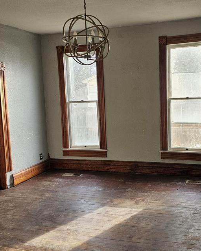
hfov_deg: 40.6
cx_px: 136
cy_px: 122
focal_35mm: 36
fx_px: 268
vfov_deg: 50.3
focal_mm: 6.3
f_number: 1.7
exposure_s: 1/180
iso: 100
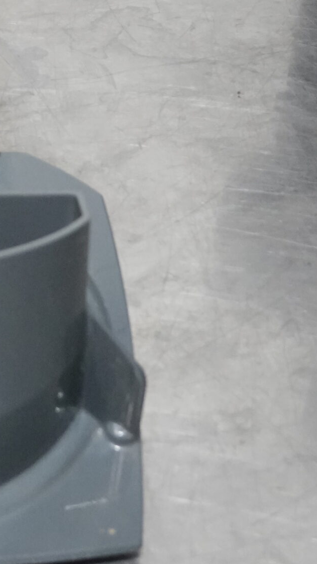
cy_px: 82
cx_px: -100
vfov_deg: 21.4
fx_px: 1465
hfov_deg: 12.0
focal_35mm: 98
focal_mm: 15.28
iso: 1250
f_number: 4
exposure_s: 1/50
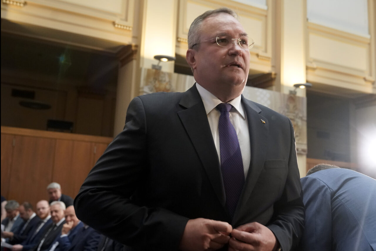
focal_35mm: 39
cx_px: 188
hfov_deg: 49.6
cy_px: 126
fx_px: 407
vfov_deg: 34.2
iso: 5000
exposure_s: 1/200
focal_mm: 39
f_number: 4
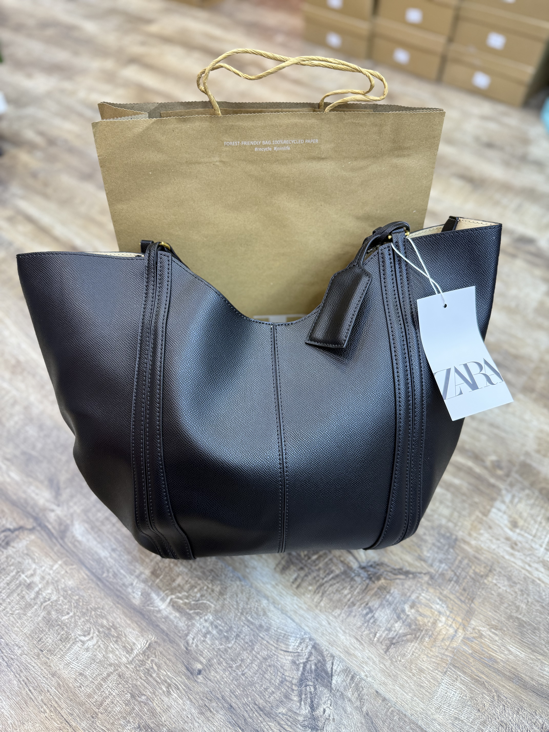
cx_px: 274
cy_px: 366
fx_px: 508
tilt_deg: -48.1
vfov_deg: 71.6
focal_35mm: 24
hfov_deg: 56.8
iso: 250
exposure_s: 1/100
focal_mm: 6.76
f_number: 1.78
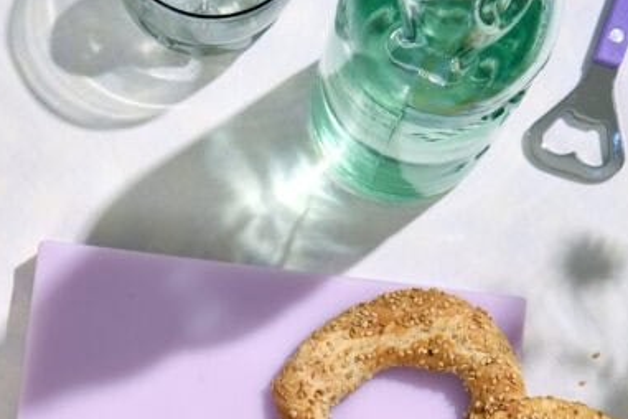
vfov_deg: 9.1
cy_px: 547
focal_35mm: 148
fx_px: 2582
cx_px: 86
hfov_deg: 13.8
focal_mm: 55
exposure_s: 1/125
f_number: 9
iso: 250
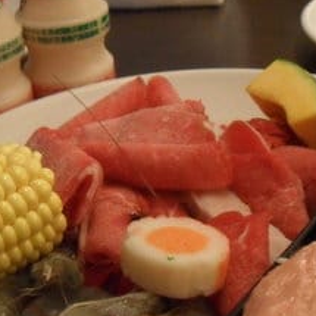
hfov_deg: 23.9
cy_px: 220
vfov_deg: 23.8
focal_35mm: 72
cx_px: 194
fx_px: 744
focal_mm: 6.2
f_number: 2.8
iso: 400
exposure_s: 1/15
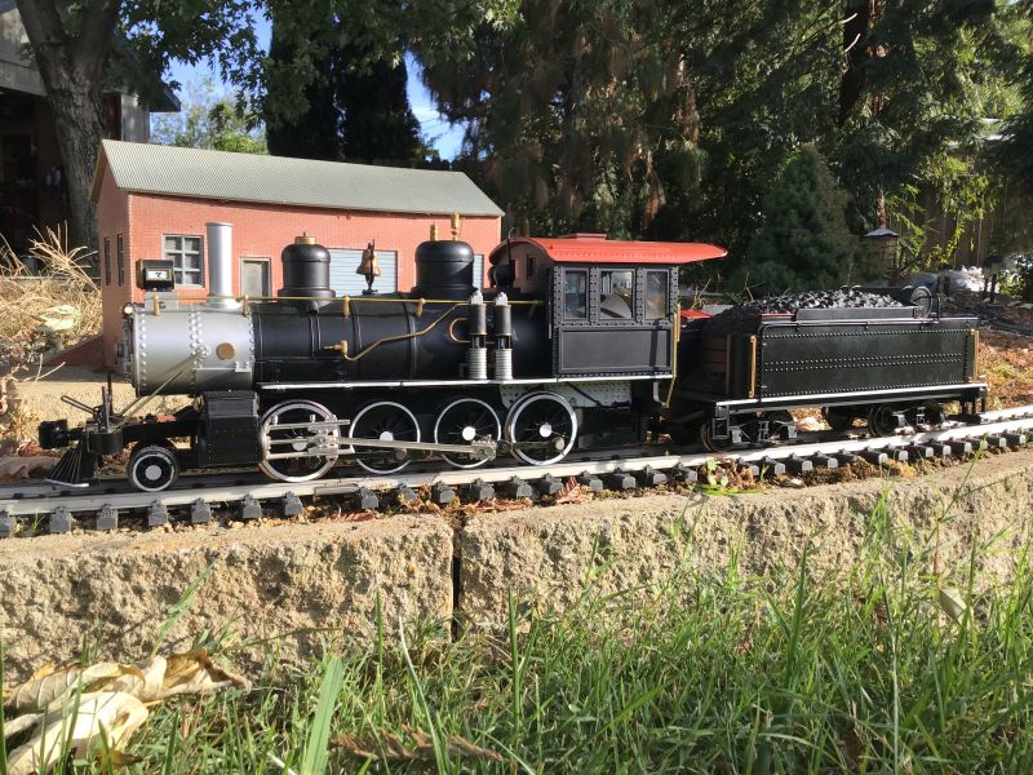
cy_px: 388
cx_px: 516
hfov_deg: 58.4
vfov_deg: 45.4
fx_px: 925
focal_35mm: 31
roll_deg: +0.6
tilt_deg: -7.3
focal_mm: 3.3
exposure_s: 1/397
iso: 25
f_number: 2.4
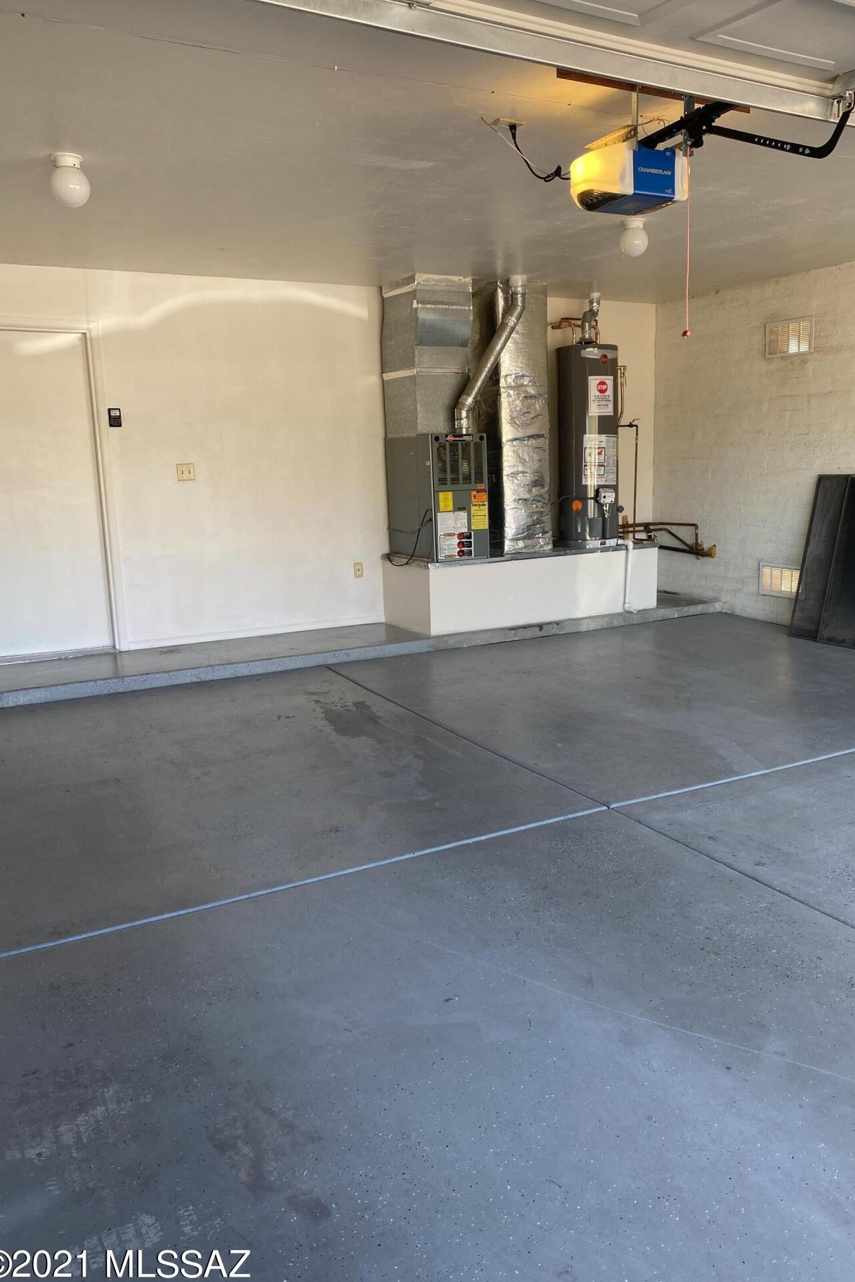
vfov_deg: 65.5
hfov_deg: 46.3
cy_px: 662
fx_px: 997
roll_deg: +1.9
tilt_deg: -12.6
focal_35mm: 28
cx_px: 478
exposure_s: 1/122
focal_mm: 4.25
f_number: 1.8
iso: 40
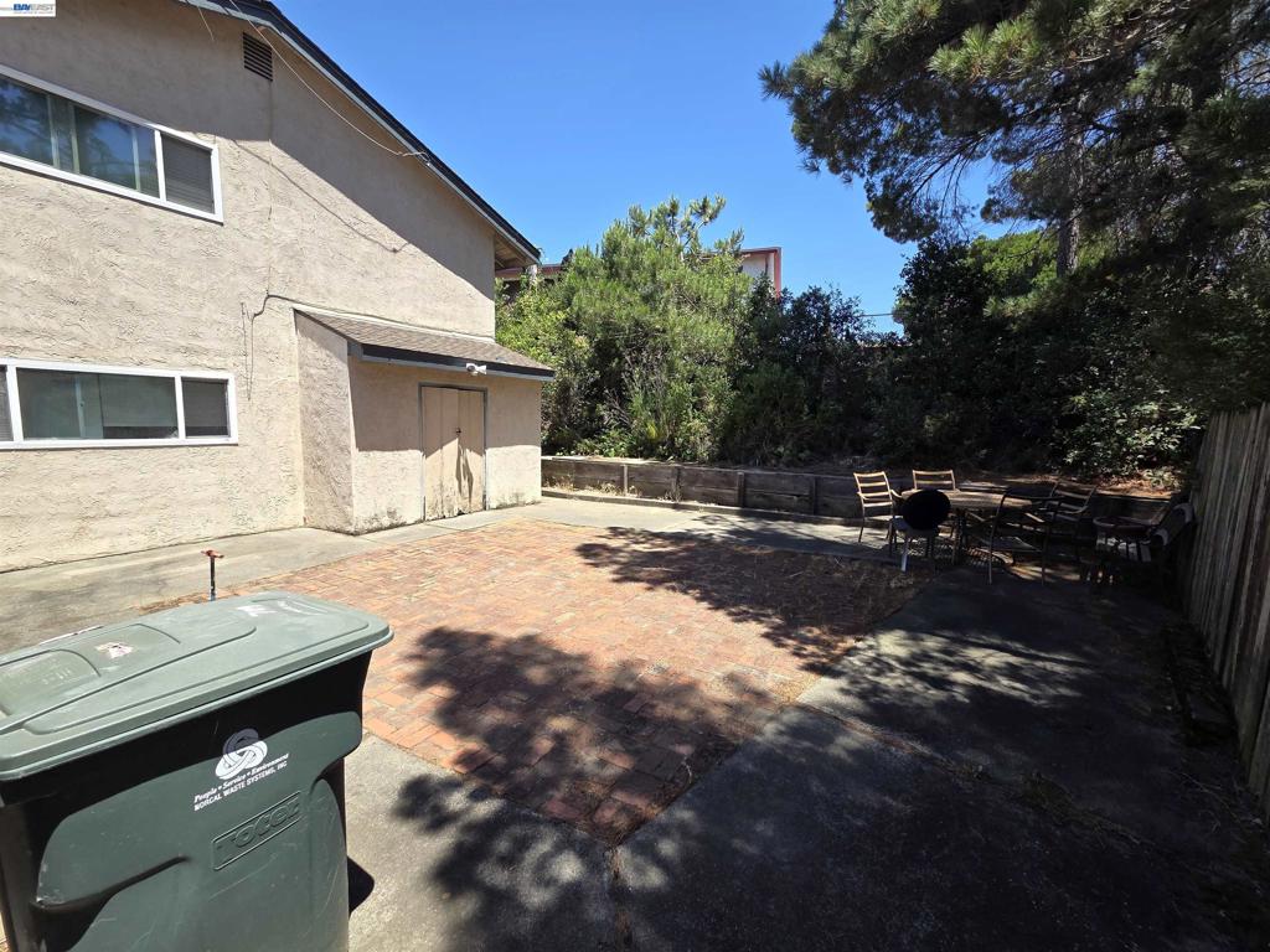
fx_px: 477
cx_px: 635
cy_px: 476
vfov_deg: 89.9
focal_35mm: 13
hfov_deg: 106.2
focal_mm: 2.2
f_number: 2.2
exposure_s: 1/799
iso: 50
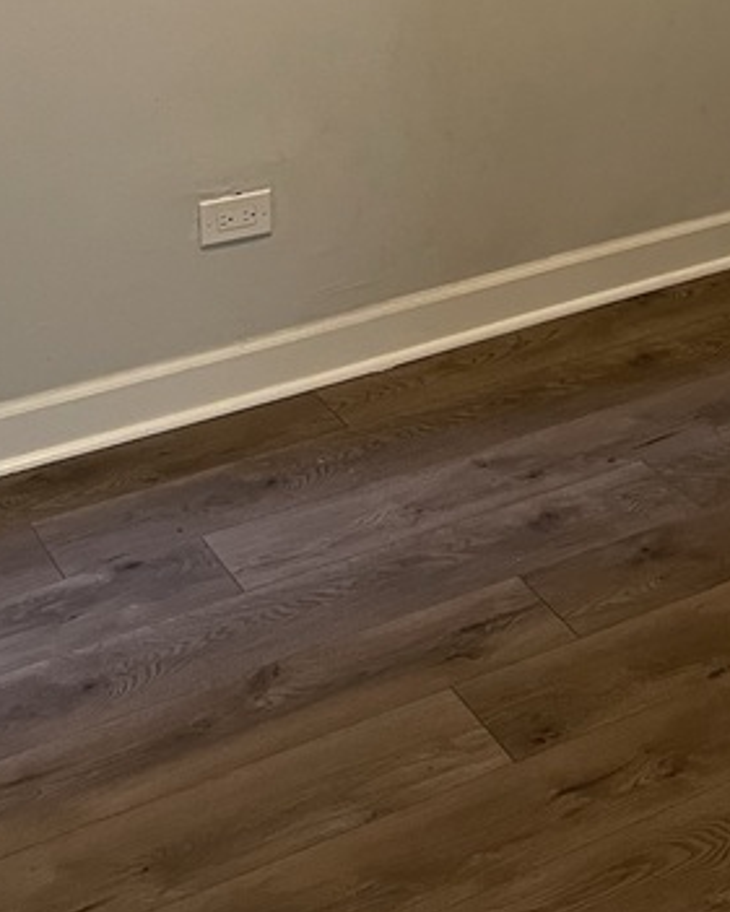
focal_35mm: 78
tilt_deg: -10.2
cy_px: -166
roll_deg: +0.3
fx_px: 2106
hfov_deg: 18.9
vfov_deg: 22.6
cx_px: 808
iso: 200
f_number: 1.6
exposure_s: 1/60
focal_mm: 5.1
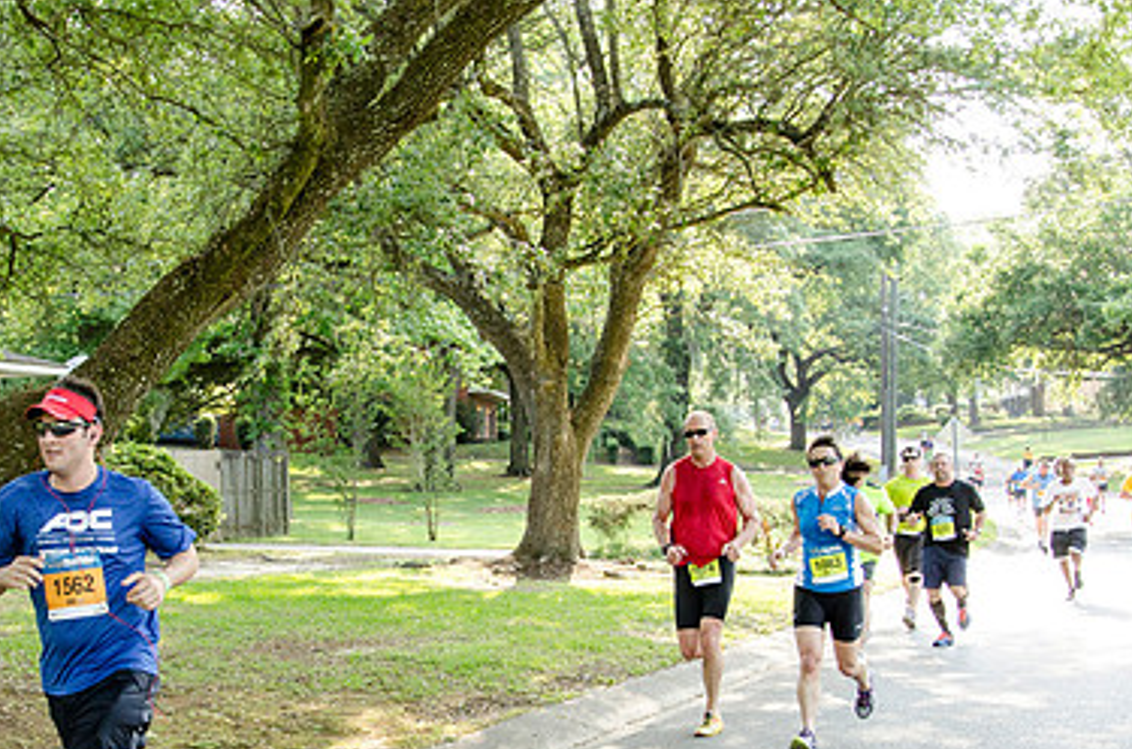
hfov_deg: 34.3
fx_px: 1819
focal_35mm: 58
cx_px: 392
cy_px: 574
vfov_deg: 23.0
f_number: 5
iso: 800
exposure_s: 1/400
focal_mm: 25
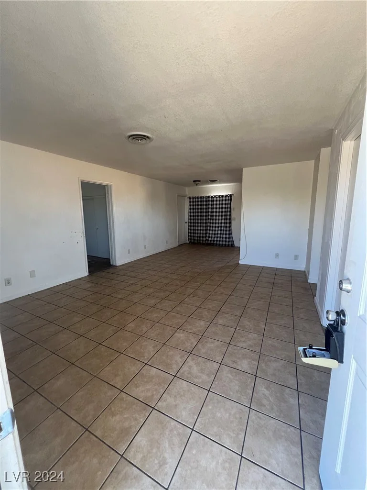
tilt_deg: -8.4
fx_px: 184
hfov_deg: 89.9
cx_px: 184
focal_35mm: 13
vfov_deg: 106.2
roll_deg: +1.3
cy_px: 245
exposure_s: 1/99
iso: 250
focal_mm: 1.57
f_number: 1.8
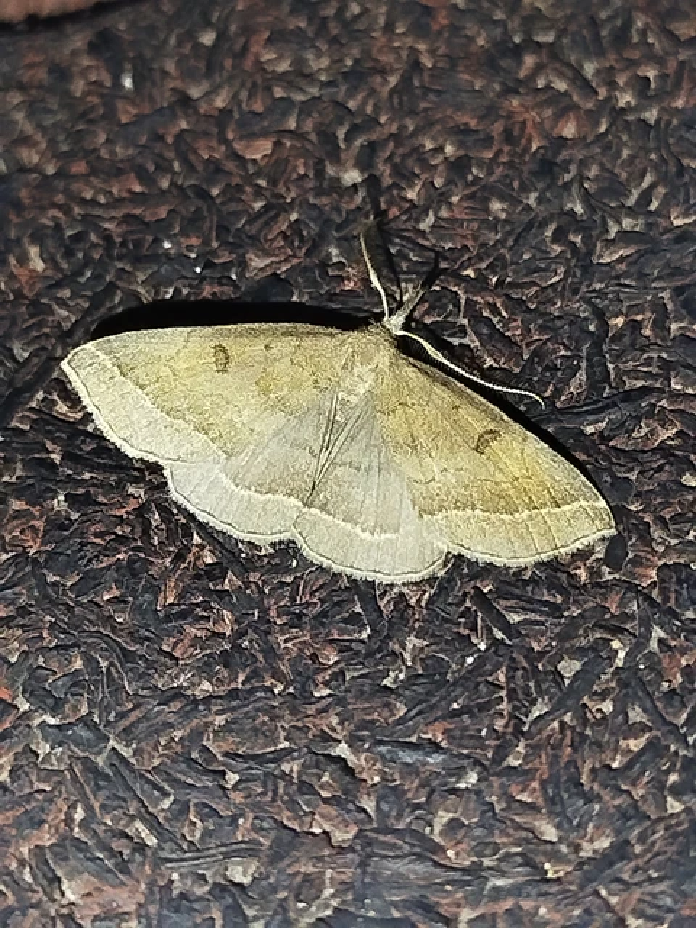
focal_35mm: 84
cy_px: 464
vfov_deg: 23.3
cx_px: 348
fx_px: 2252
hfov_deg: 17.6
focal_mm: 5.31
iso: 400
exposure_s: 1/33
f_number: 1.7
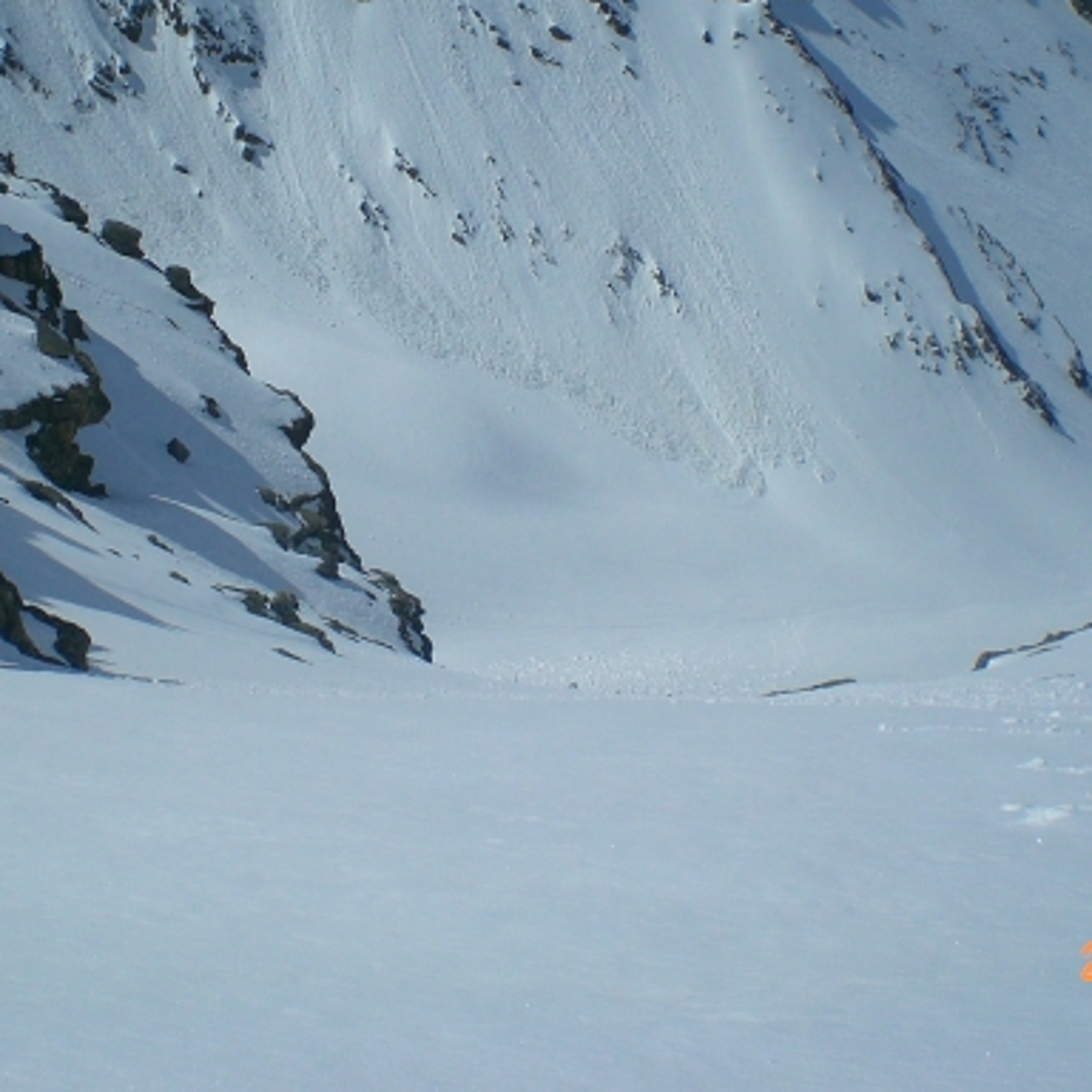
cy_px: 418
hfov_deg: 30.6
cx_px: 535
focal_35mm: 56
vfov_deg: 30.4
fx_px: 1999
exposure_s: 1/2000
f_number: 4.4
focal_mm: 6.3
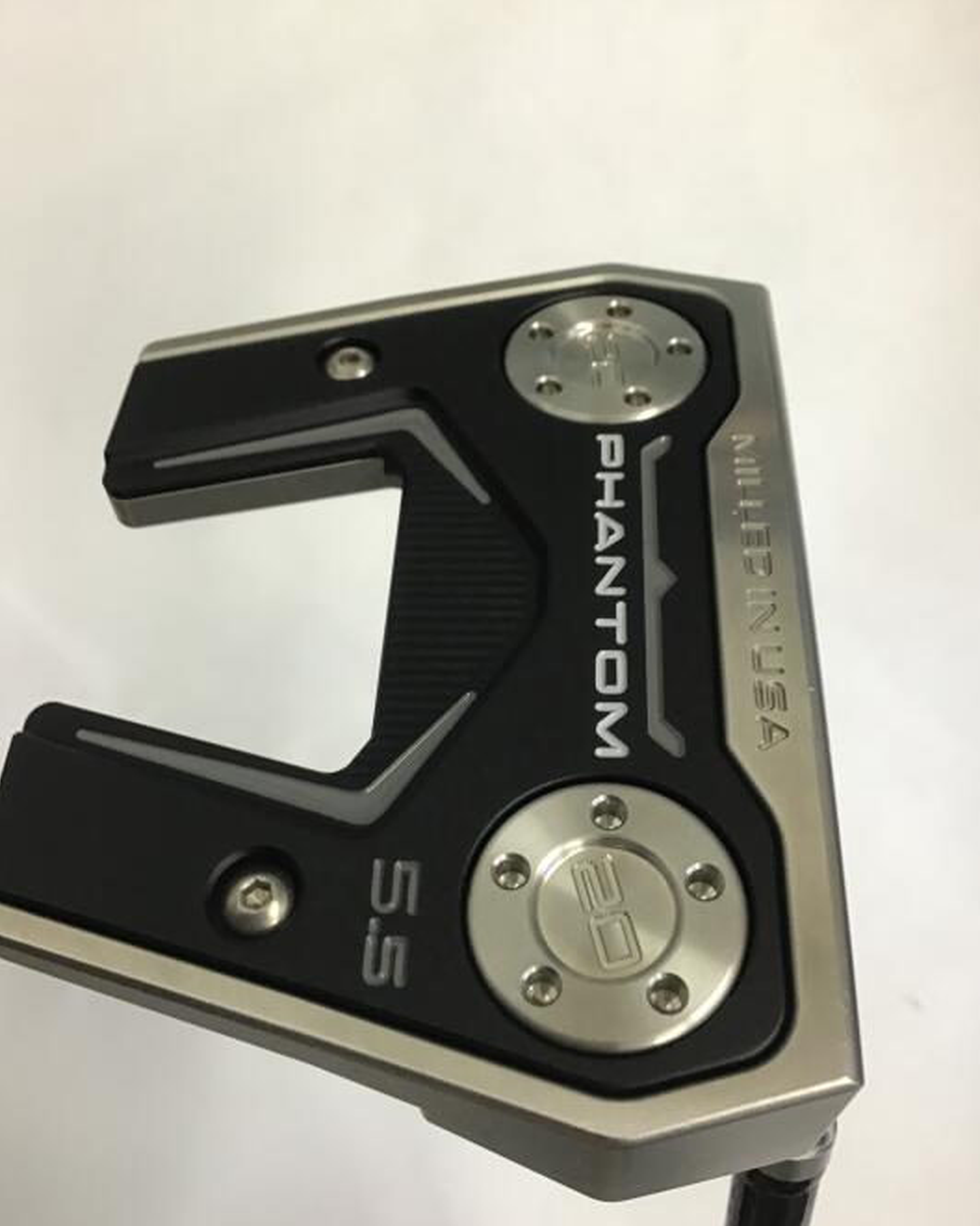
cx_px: 499
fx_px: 1196
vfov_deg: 54.2
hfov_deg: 44.5
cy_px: 663
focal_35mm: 33
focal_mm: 3.3
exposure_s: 1/33
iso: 100
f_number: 2.4
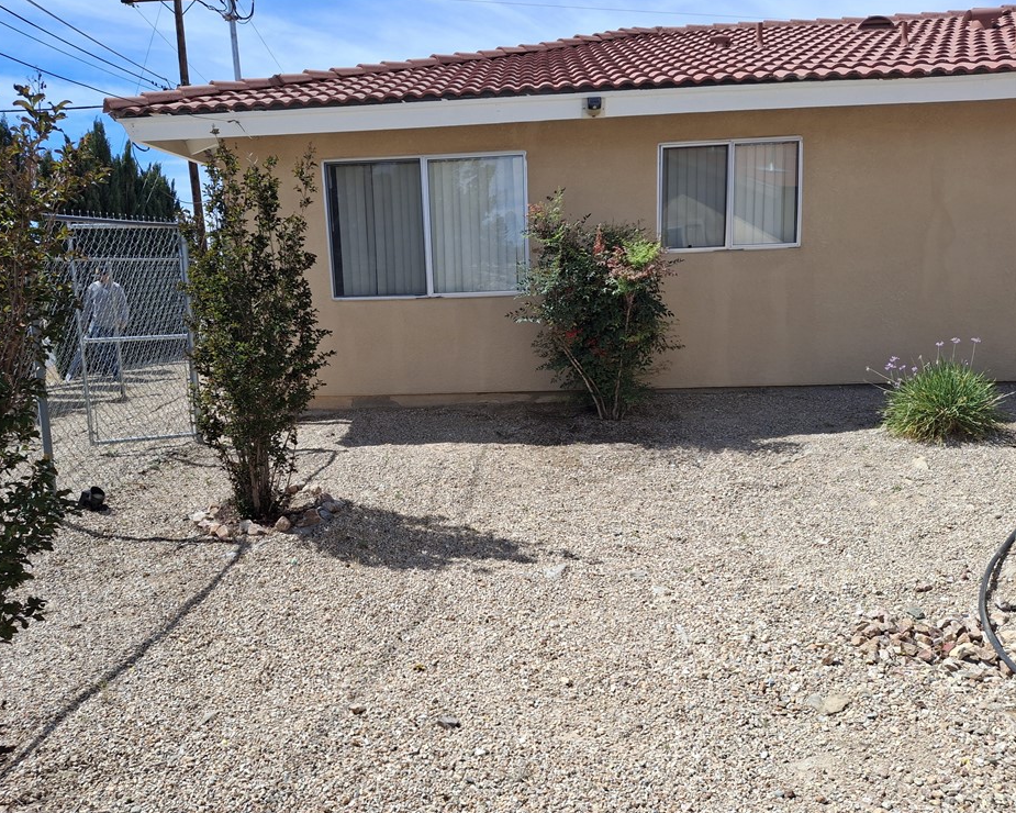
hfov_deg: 63.9
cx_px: 460
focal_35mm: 27
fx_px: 812
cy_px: 414
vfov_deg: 53.2
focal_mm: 4.69
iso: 32
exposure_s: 1/1821
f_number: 1.8
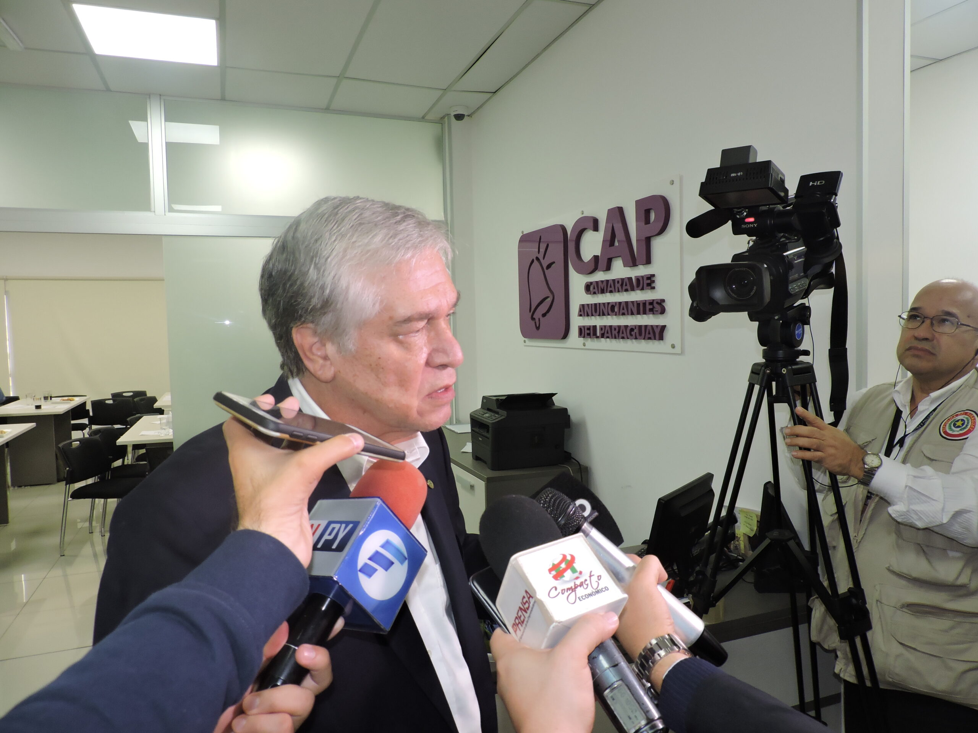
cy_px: 366
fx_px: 678
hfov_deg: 71.6
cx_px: 489
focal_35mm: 24
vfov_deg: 56.8
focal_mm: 4.3
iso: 220
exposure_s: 1/40
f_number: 3
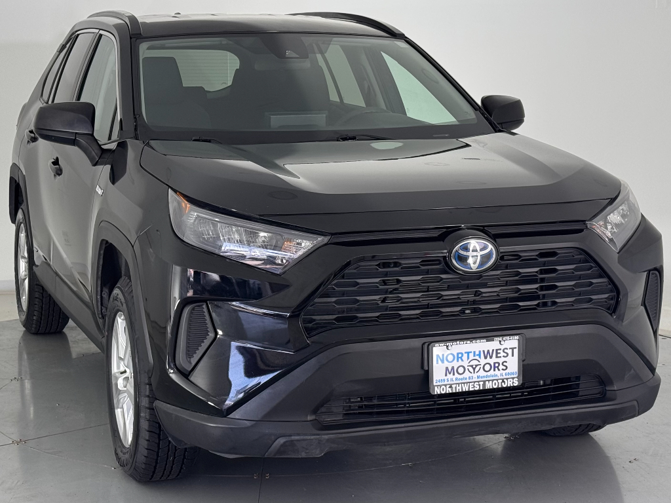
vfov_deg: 30.3
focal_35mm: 48
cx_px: 336
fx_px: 930
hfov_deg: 39.7
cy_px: 252
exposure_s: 1/205
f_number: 1.78
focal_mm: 6.76
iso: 64
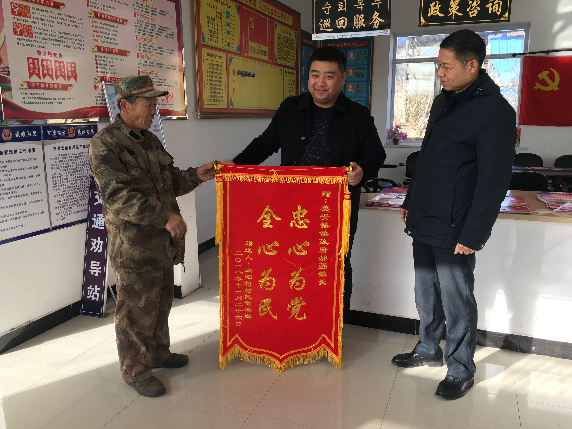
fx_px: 479
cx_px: 286
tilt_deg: -11.2
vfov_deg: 48.2
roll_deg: +1.3
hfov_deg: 61.7
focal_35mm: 29
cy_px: 214
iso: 25
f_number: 2.2
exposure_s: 1/110
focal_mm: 4.15
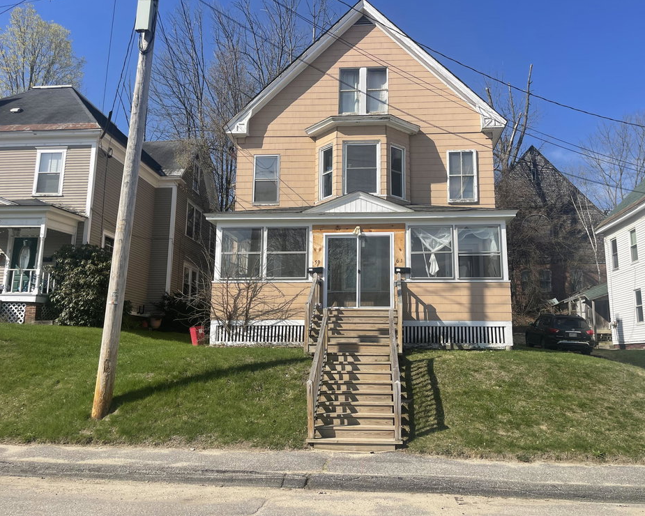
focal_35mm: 27
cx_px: 355
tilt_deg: +10.2
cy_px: 249
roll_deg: +0.0
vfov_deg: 53.2
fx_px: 515
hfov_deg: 63.9
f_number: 1.6
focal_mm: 5.1
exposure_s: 1/3788
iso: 32
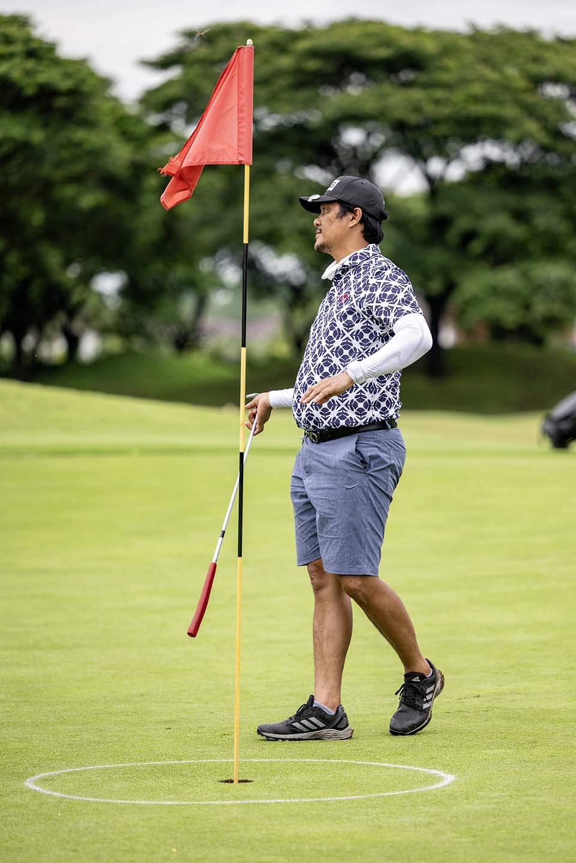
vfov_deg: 12.8
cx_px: 288
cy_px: 432
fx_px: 3840
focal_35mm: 160
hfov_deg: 8.6
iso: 500
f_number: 2.8
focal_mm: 160
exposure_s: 1/3200
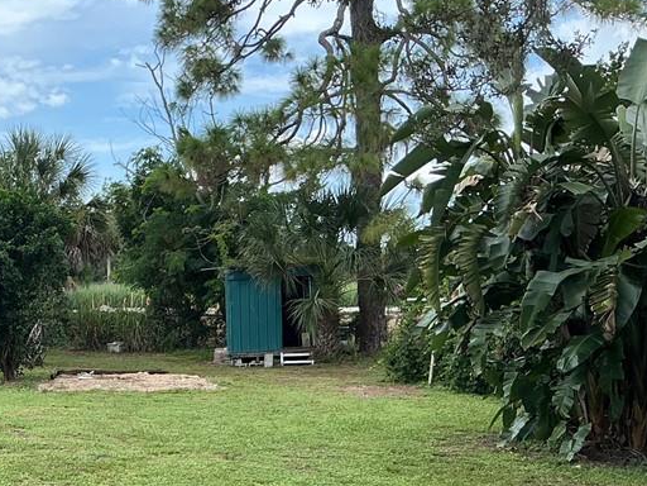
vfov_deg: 24.4
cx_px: 4
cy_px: 447
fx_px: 1084
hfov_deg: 30.9
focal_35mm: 58
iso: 25
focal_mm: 3
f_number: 1.8
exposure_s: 1/478
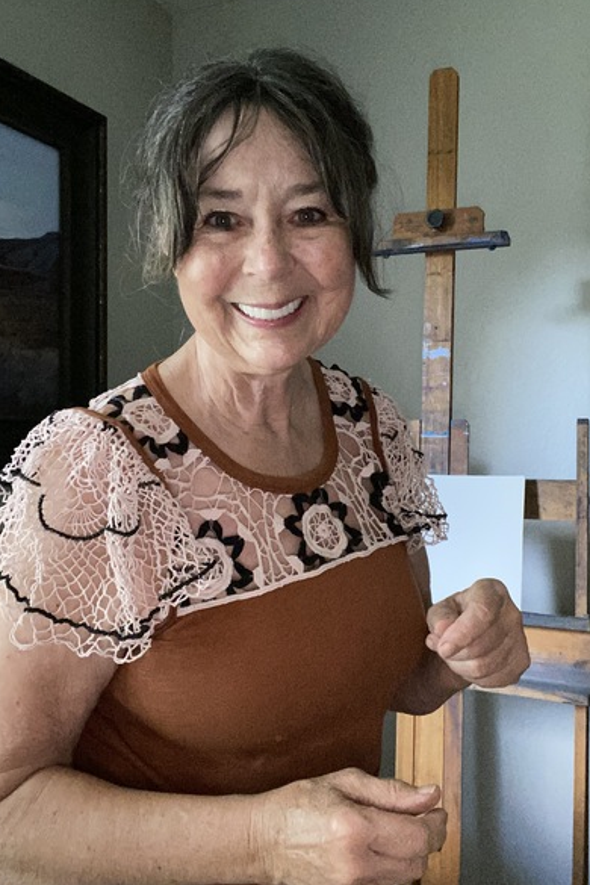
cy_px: 434
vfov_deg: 58.7
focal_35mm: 32
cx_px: 303
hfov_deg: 41.1
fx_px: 787
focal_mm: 2.71
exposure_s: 1/34
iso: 500
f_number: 2.2
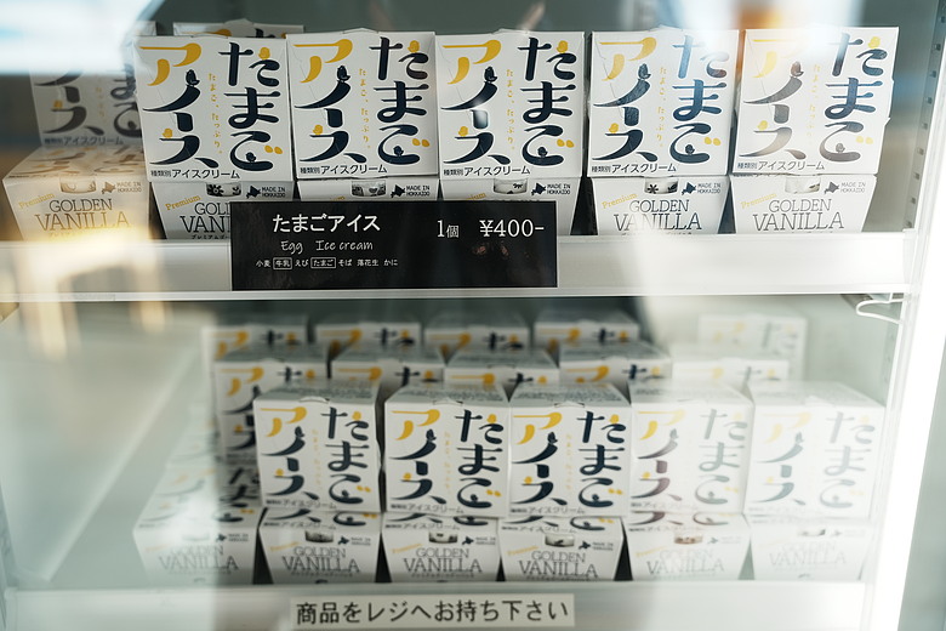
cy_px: 316
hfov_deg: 50.5
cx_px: 473
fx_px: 1004
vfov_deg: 34.9
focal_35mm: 38
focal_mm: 38.2
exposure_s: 1/250
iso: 250
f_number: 2.8
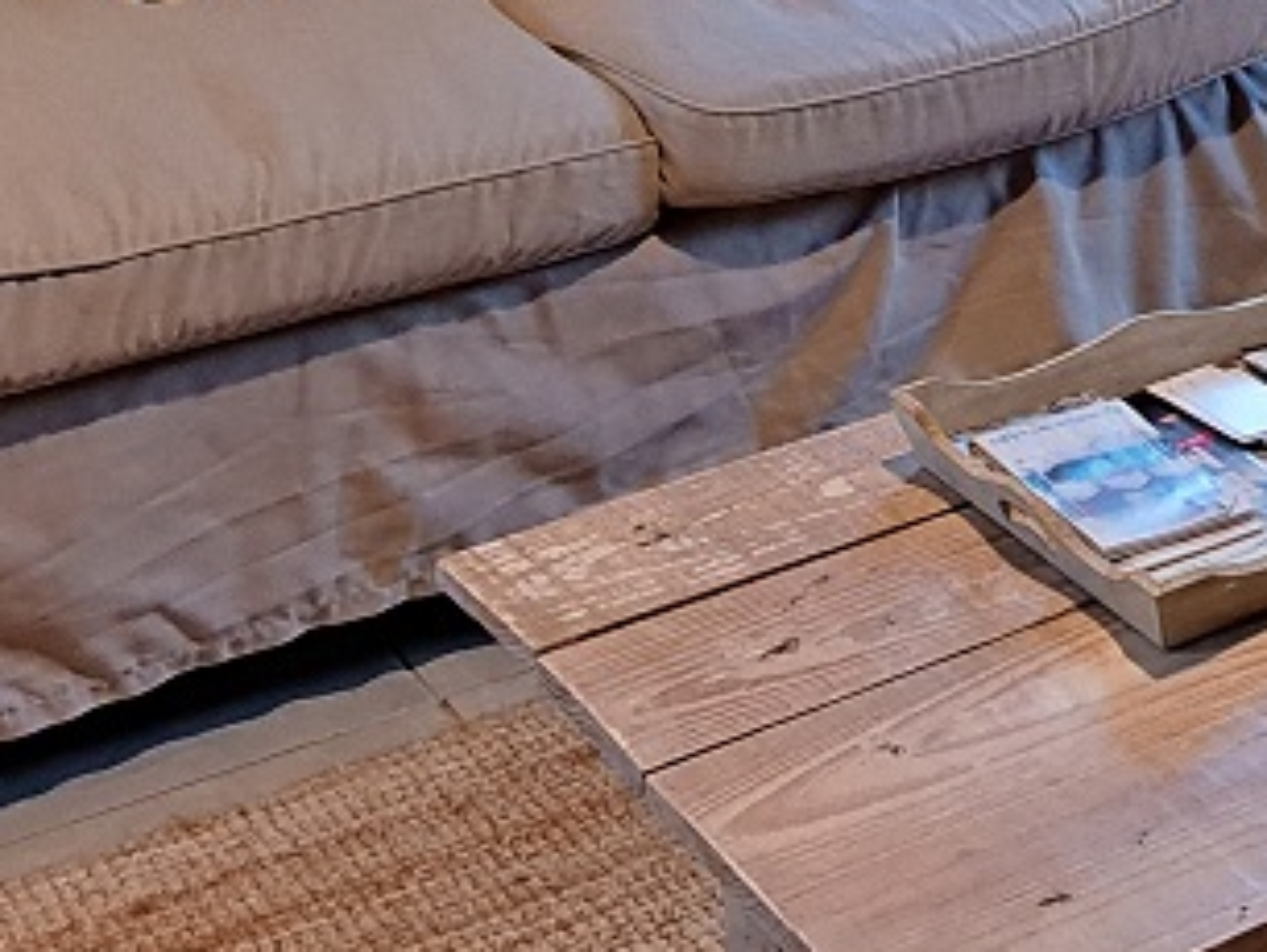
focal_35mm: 94
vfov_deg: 14.3
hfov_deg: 19.8
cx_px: 1457
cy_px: -646
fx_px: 3443
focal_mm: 5.23
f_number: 1.8
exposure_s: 1/50
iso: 320
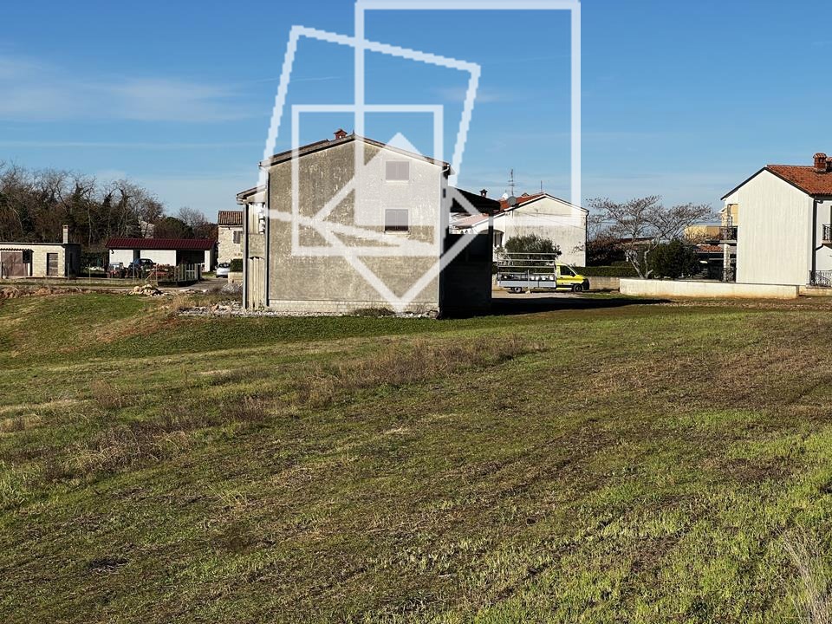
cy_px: 312
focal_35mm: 77
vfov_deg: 19.1
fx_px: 1851
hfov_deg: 25.3
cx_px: 416
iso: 32
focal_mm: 9
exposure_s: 1/1054
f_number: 2.8
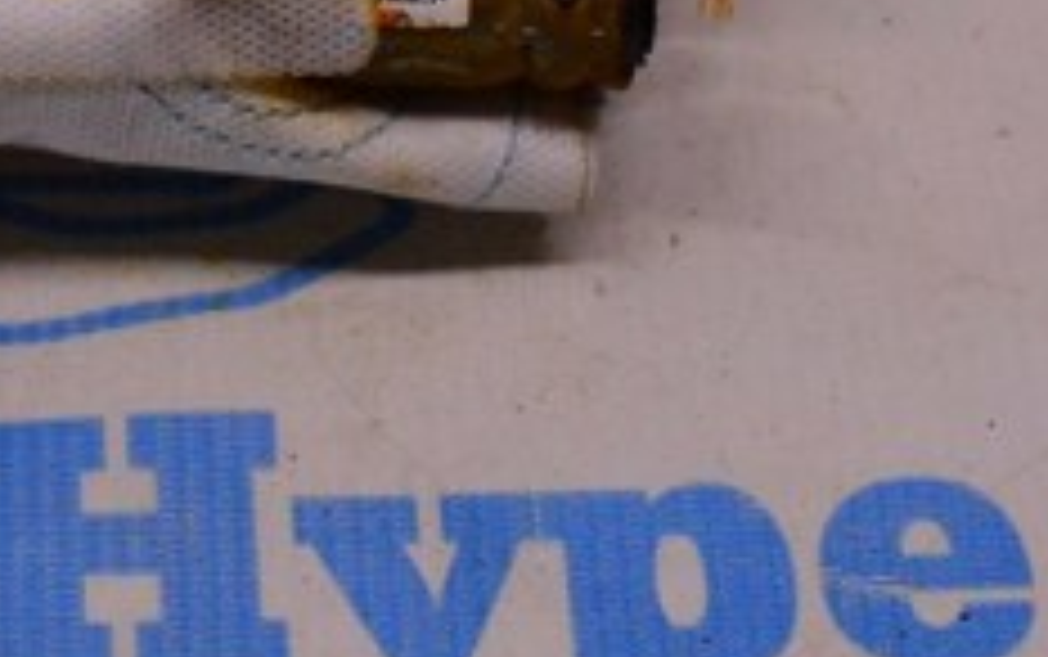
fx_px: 5385
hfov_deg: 11.0
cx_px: -22
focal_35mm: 188
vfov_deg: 7.0
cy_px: 2
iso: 1600
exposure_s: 1/250
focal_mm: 45
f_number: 8
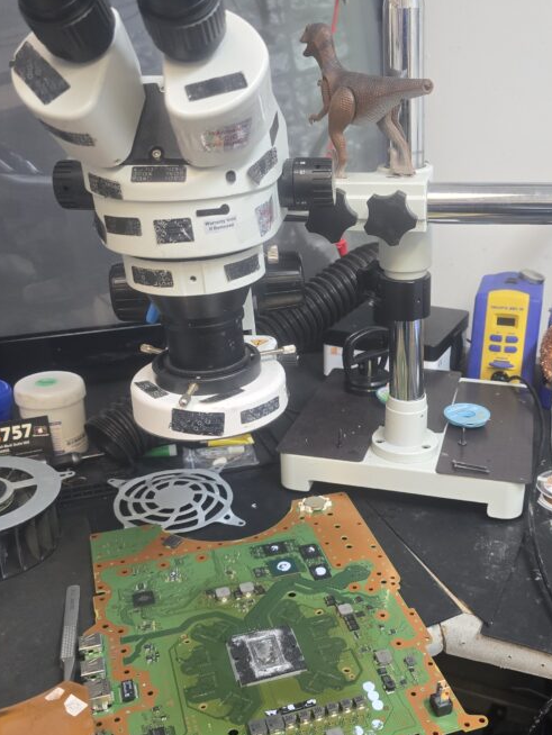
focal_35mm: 36
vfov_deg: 51.3
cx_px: 368
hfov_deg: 39.2
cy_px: 401
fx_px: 765
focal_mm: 6.3
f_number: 1.7
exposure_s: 1/120
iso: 500
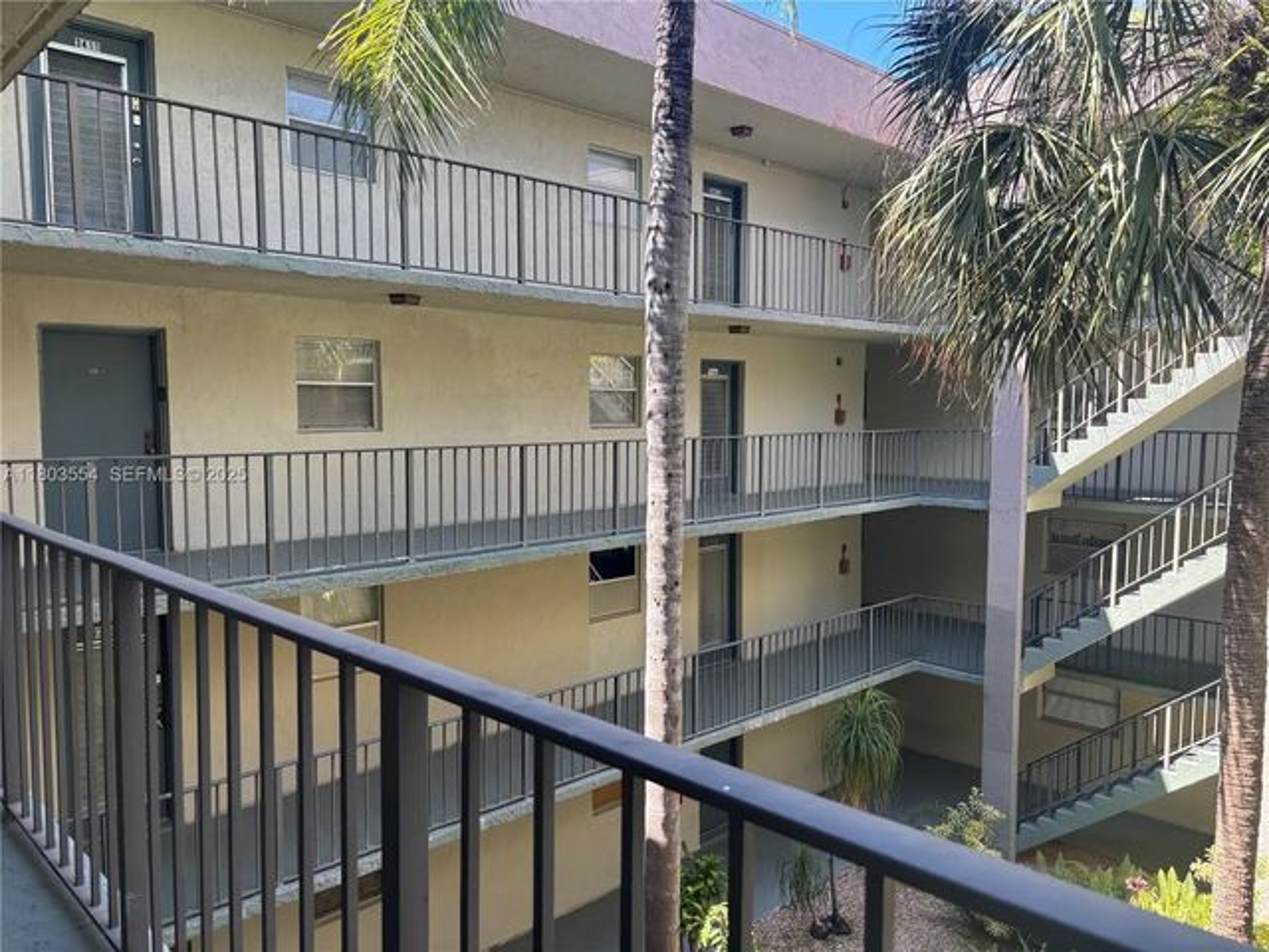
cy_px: 476
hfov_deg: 67.3
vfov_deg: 53.1
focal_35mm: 26
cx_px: 634
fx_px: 953
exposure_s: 1/288
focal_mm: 5.96
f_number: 1.6
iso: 50
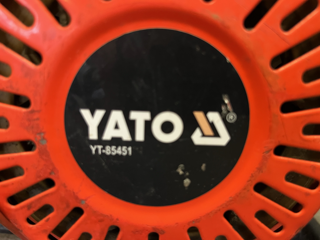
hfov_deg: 67.3
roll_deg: -1.8
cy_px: 120
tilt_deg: -14.9
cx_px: 160
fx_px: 240
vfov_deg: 53.1
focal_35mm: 26
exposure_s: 1/33
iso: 400
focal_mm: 5.1
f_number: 1.6
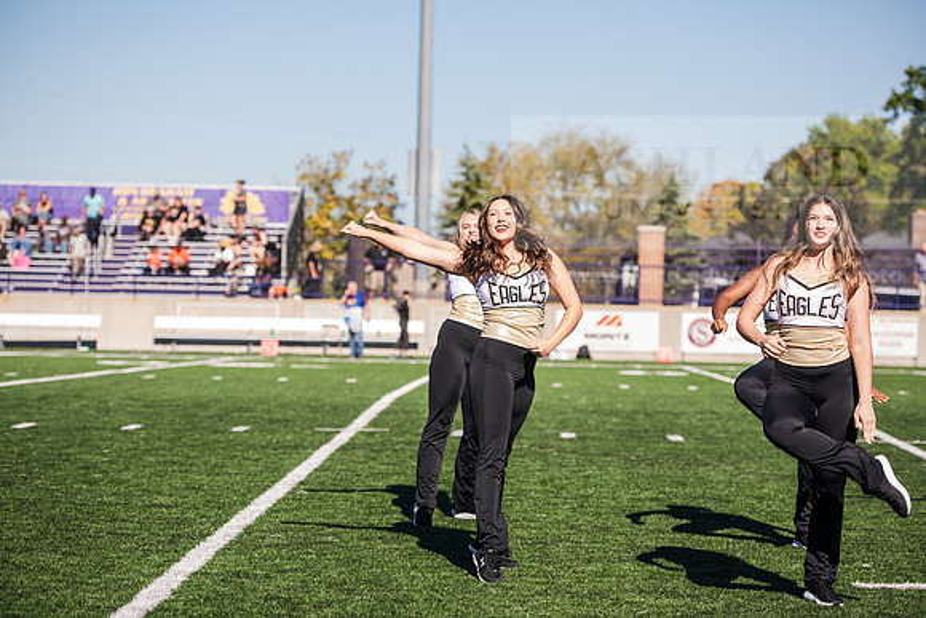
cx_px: 463
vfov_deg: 13.4
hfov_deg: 20.0
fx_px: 2624
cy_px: 309
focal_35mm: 102
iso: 100
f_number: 3.5
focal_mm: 102
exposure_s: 1/800
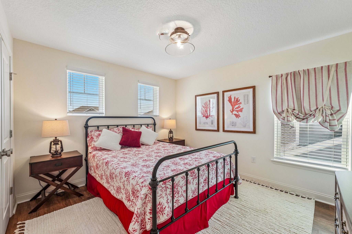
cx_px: 176
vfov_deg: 81.2
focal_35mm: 14
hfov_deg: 104.3
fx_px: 137
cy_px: 117
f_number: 11
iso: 320
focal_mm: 14
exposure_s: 1/13
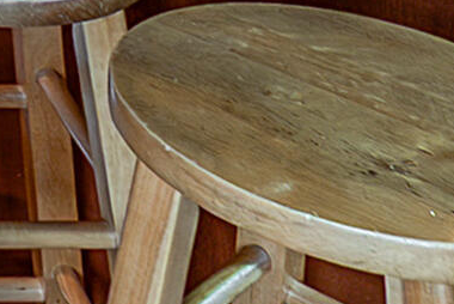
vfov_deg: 8.0
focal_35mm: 131
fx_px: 1653
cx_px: -579
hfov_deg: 12.7
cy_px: -774
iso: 100
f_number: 10
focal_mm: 12
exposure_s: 1.3
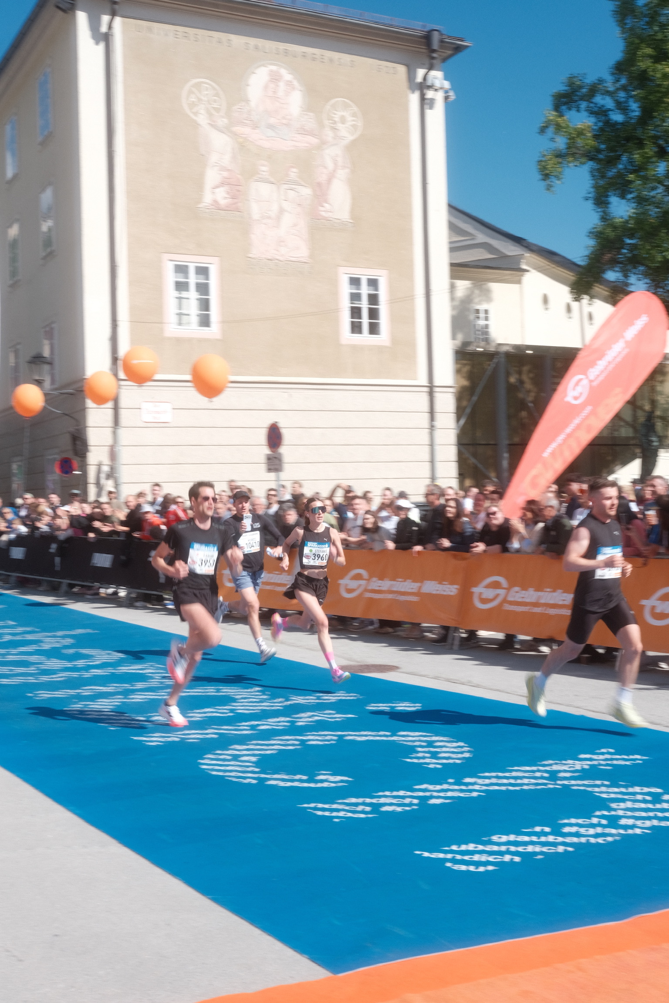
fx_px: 1143
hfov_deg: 32.6
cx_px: 334
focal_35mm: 41
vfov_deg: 47.4
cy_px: 502
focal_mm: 27
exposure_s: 1/60
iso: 160
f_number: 16
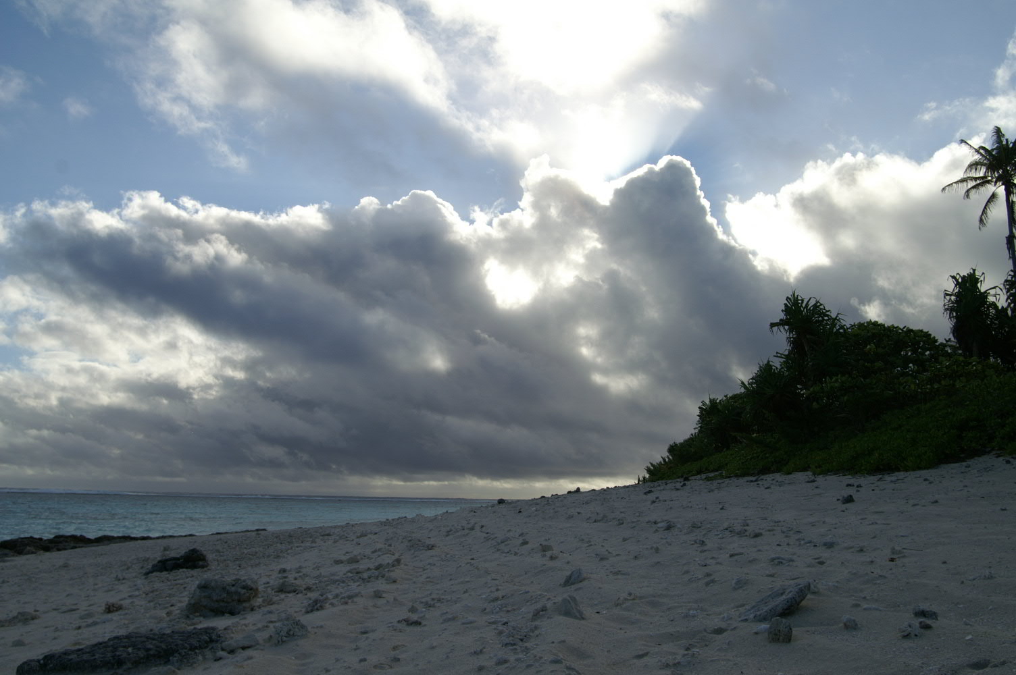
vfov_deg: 43.5
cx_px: 508
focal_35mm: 30
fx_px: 846
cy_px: 338
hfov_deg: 62.0
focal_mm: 20
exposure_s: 1/400
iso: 100
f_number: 11
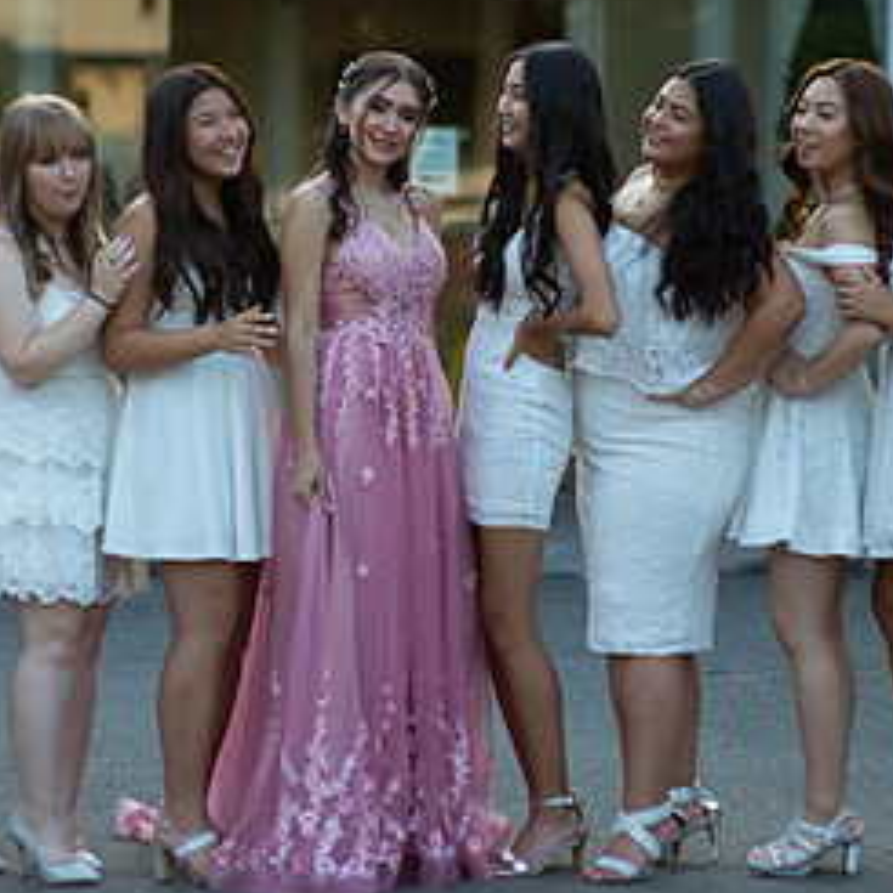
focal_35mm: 171
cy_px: 295
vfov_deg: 10.2
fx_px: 4991
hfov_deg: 10.2
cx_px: 405
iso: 250
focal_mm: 85
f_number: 2
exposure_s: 1/1000
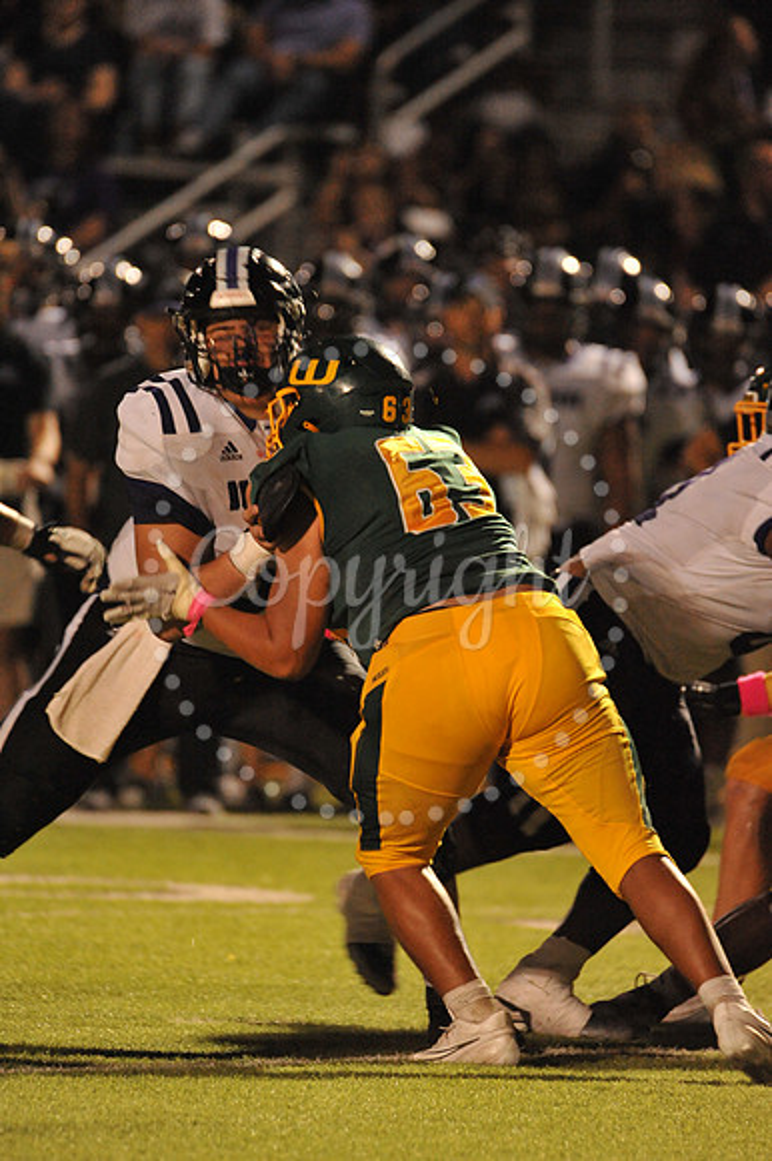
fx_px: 19322
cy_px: 580
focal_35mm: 600
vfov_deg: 3.4
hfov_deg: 2.3
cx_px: 386
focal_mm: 600
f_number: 6.3
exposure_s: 1/200
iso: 6400
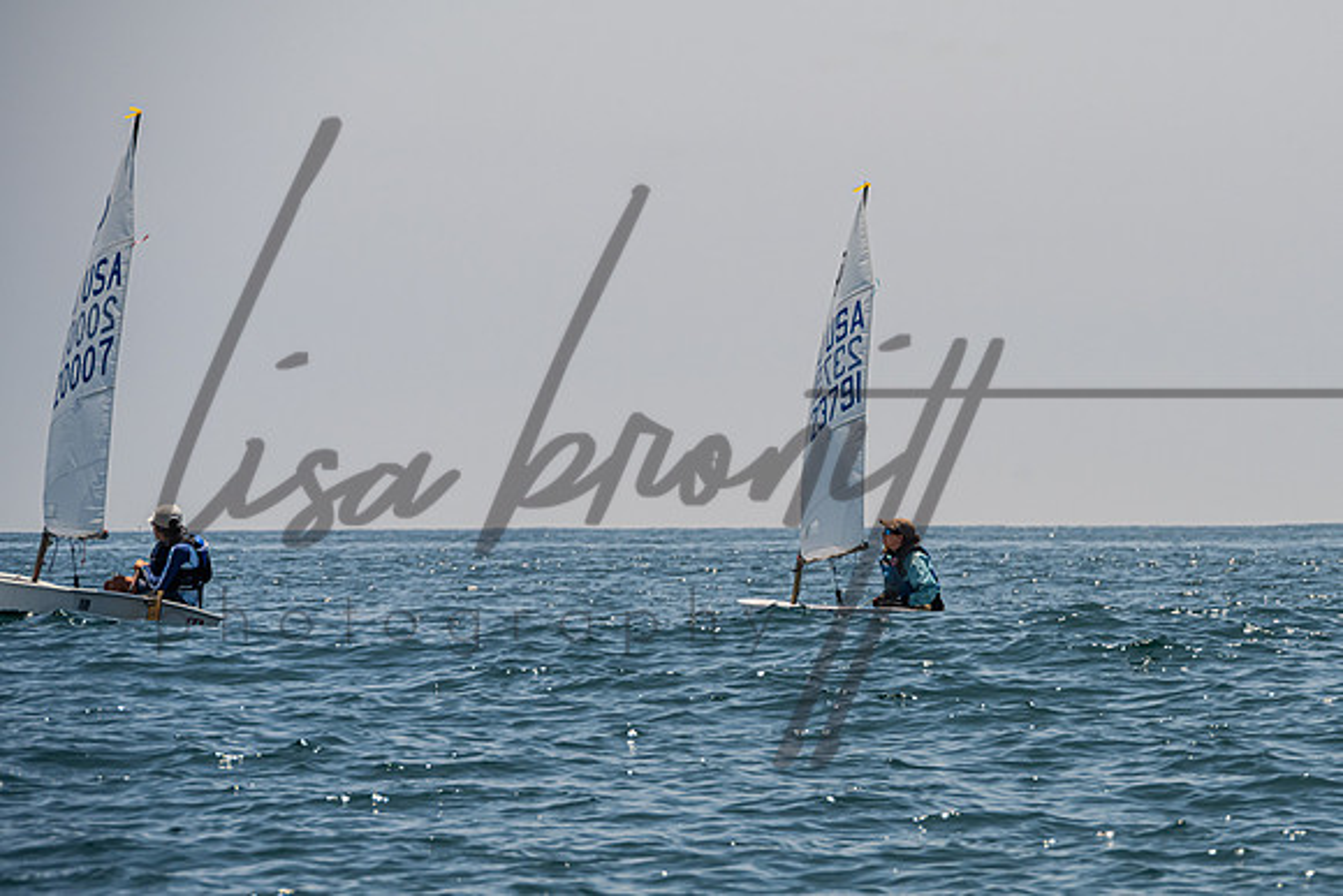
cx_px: 937
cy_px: 510
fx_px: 10547
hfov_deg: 7.3
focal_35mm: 283
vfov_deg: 4.9
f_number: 8
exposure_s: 1/2000
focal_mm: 200
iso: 320
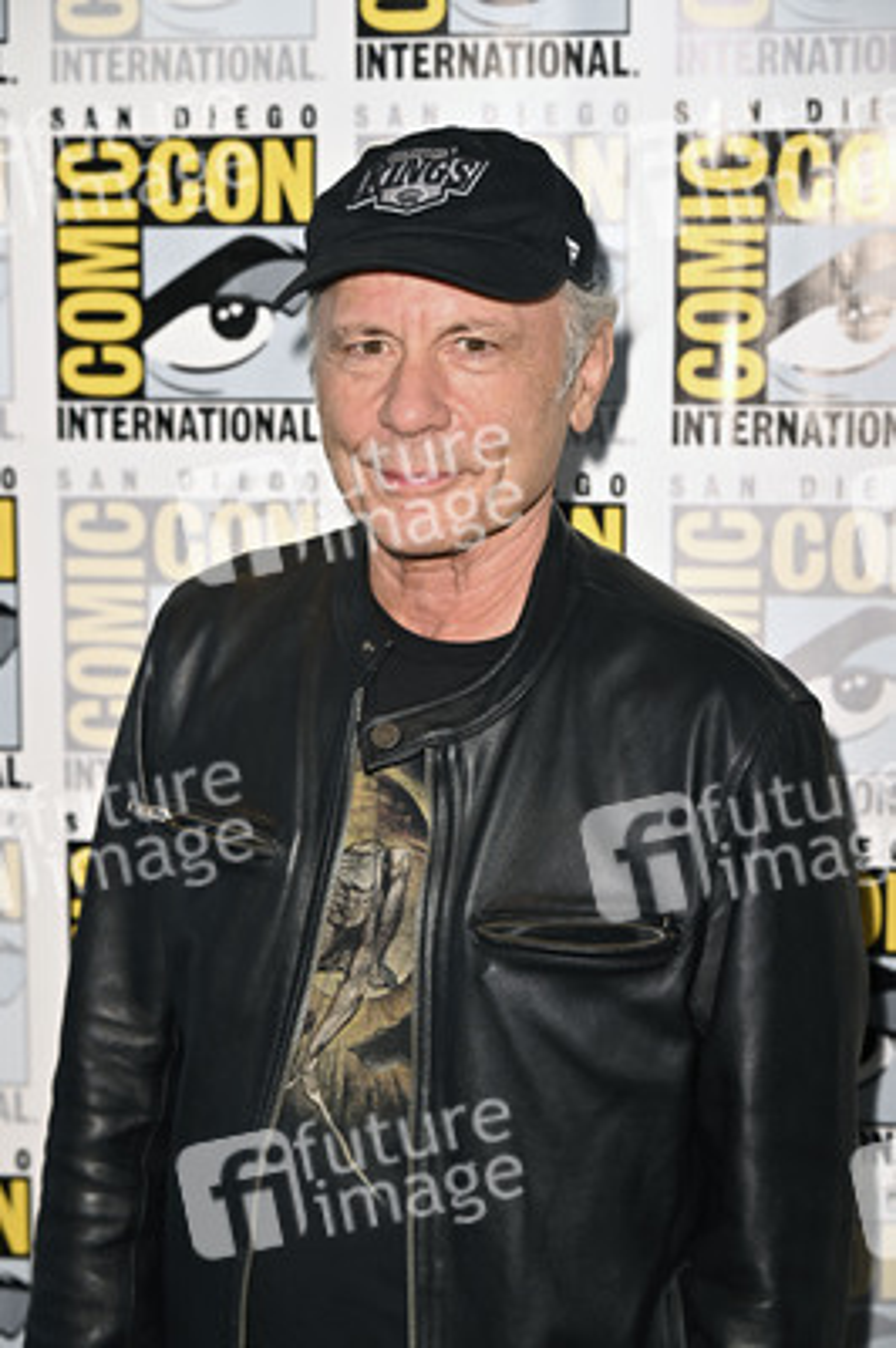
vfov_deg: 23.7
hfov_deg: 15.9
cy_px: 674
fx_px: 3216
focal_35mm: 86
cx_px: 448
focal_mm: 86
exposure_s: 1/250
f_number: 4.5
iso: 1250
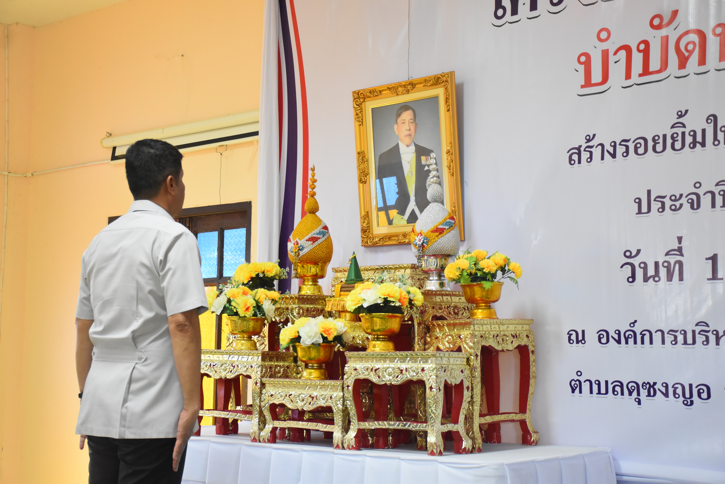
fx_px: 1148
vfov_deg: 23.8
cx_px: 362
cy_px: 242
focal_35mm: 57
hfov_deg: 35.0
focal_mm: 38
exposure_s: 1/125
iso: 2200
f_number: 4.2
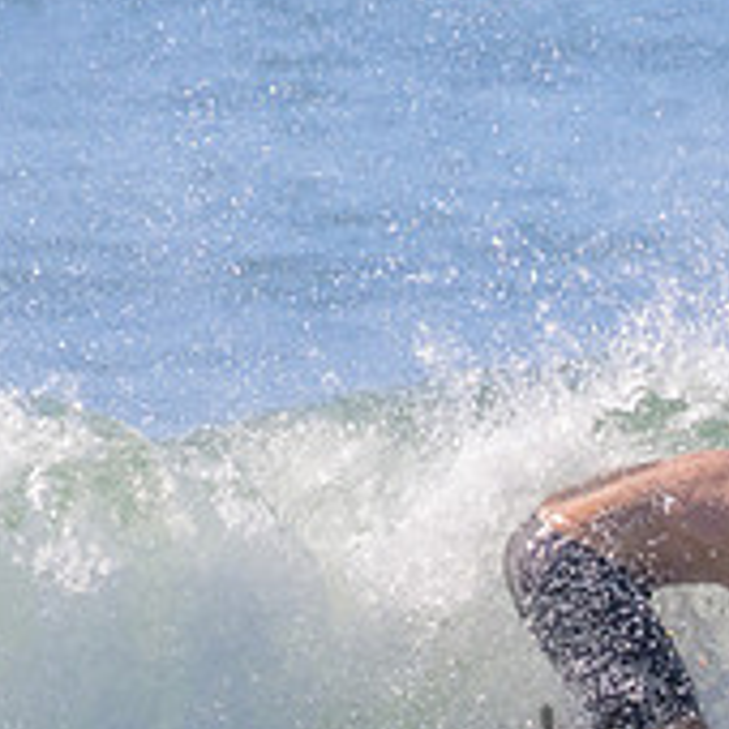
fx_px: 55348
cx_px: 982
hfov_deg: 0.8
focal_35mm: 2323
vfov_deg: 0.8
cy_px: 735
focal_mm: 800
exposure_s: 1/2000
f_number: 11
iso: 1600
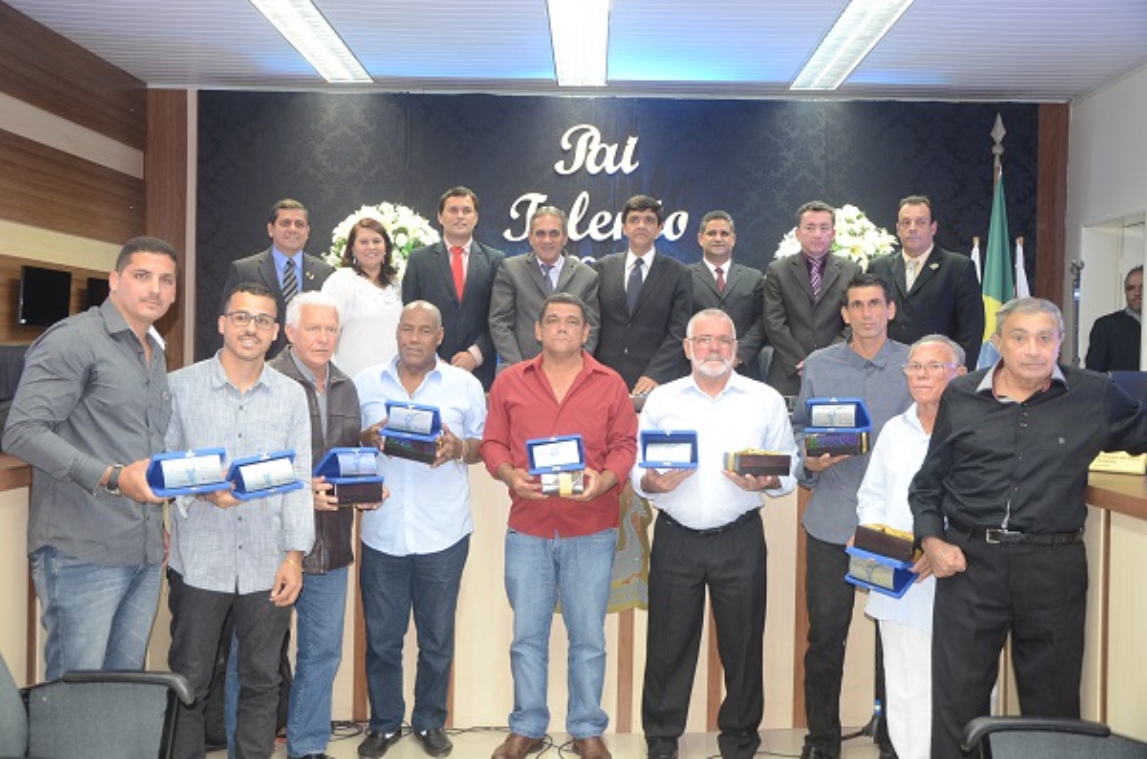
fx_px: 1144
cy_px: 380
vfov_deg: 36.7
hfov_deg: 53.2
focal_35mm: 36
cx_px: 574
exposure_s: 1/40
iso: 800
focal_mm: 24
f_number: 3.8
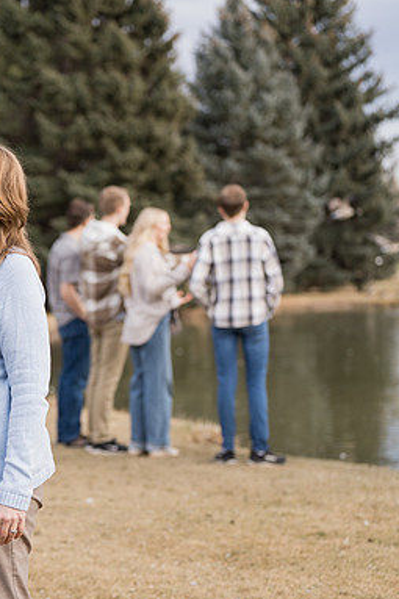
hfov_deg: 12.8
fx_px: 1764
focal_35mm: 106
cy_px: 300
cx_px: 42
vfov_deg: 19.3
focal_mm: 70
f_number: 2.8
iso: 125
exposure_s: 1/200
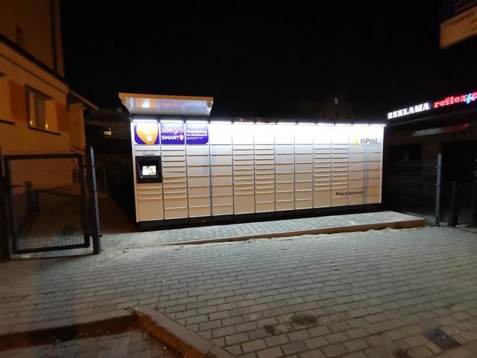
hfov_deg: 94.5
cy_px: 179
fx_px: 220
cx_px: 238
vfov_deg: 78.1
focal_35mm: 16
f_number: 2.2
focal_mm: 2.35
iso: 1250
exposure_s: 1/16.7
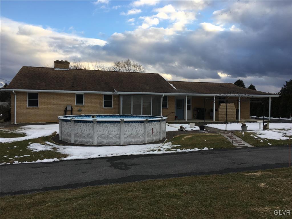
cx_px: 146
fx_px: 245
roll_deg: -1.3
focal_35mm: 29
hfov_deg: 61.7
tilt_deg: -1.8
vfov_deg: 48.2
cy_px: 110
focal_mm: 4.15
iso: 25
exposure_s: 1/460
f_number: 2.2
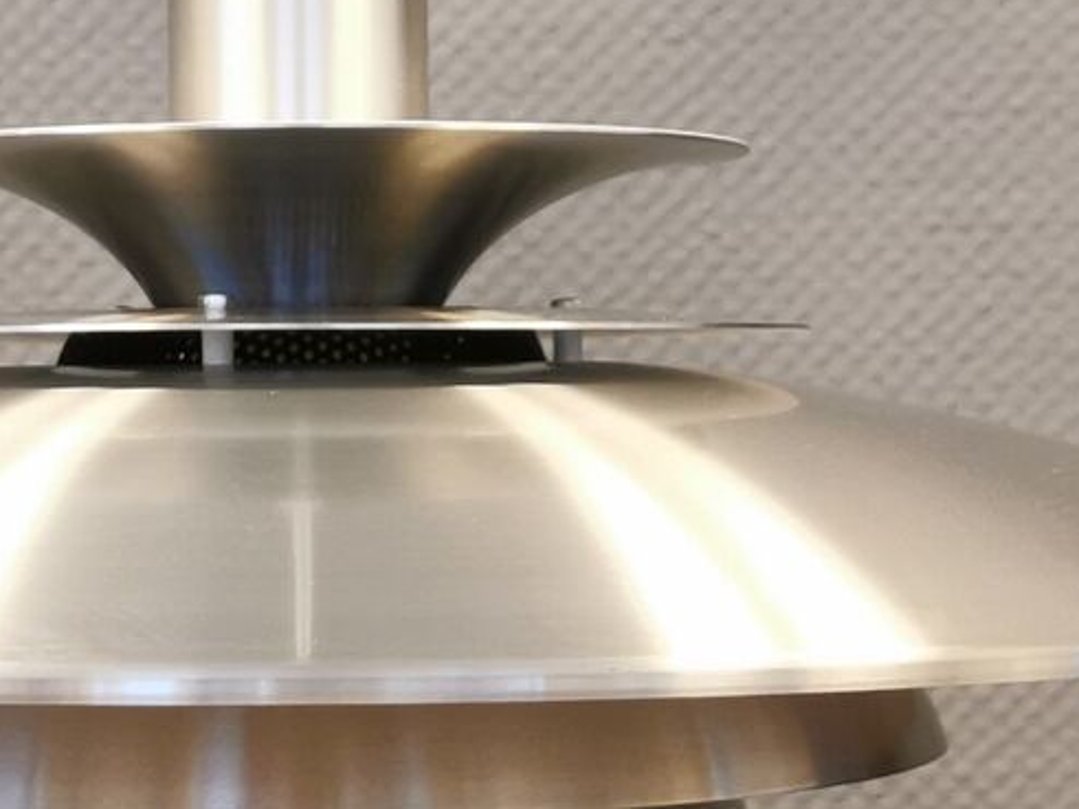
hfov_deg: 17.8
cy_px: 563
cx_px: 314
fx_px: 3428
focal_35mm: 110
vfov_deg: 13.4
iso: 200
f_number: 1.6
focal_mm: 5.56
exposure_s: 1/50
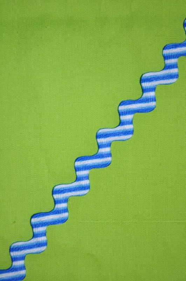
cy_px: 140
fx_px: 466
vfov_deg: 33.4
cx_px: 93
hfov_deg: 22.6
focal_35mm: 60
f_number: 5.3
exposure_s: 1/60
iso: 200
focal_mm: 40
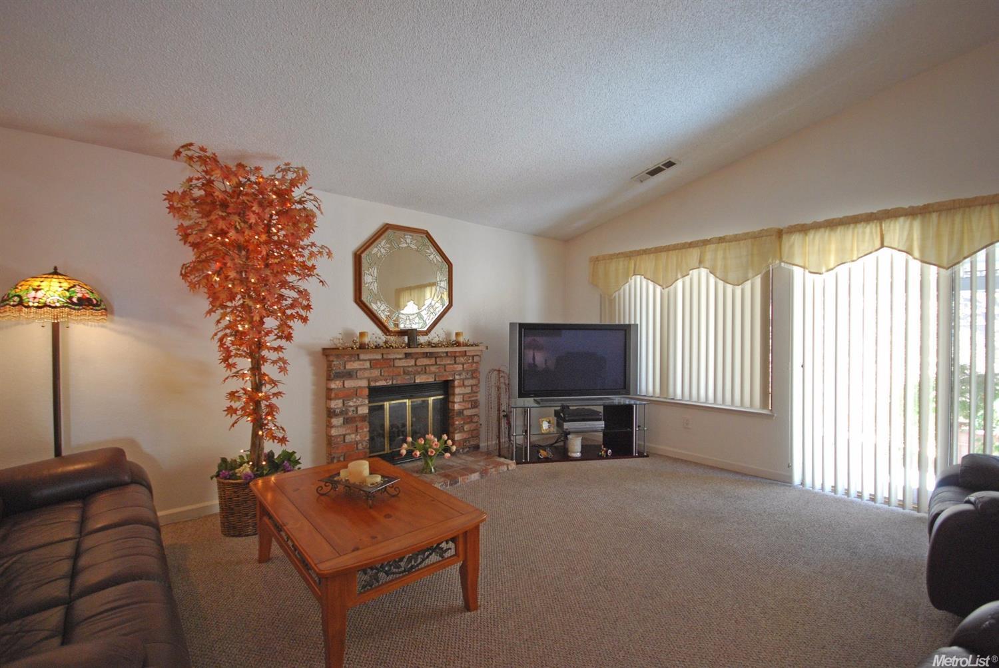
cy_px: 334
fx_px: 417
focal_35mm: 15
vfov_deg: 77.4
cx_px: 500
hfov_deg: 100.3
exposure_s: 1/30
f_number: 4
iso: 720
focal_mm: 10
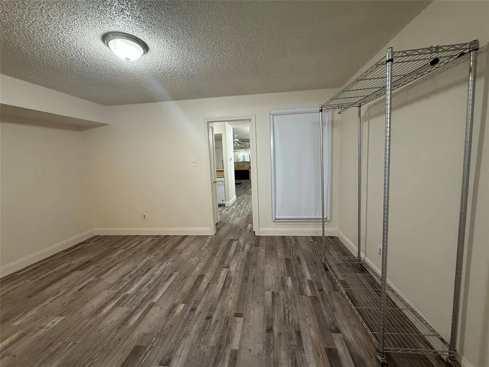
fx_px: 198
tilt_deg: -6.4
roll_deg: +2.7
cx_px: 244
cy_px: 184
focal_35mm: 14
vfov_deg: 85.7
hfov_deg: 102.1
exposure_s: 1/120
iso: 320
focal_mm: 2.22
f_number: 2.2
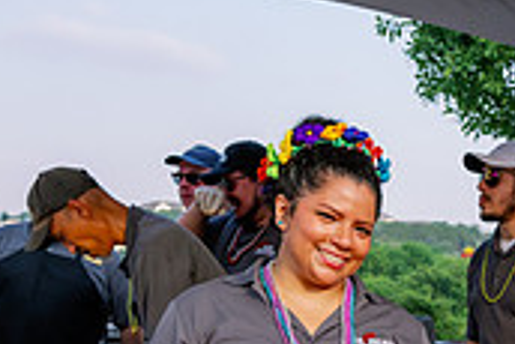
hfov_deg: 22.9
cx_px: 629
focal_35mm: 81
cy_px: 498
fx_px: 1160
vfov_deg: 15.7
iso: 800
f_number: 5.6
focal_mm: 24
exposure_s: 1/1250
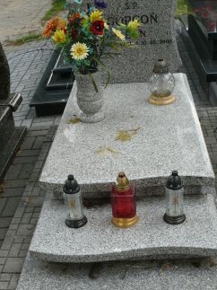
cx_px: 126
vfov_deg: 36.8
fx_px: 435
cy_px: 136
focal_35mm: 52
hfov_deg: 28.0
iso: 100
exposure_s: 1/160
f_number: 4
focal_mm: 7.4
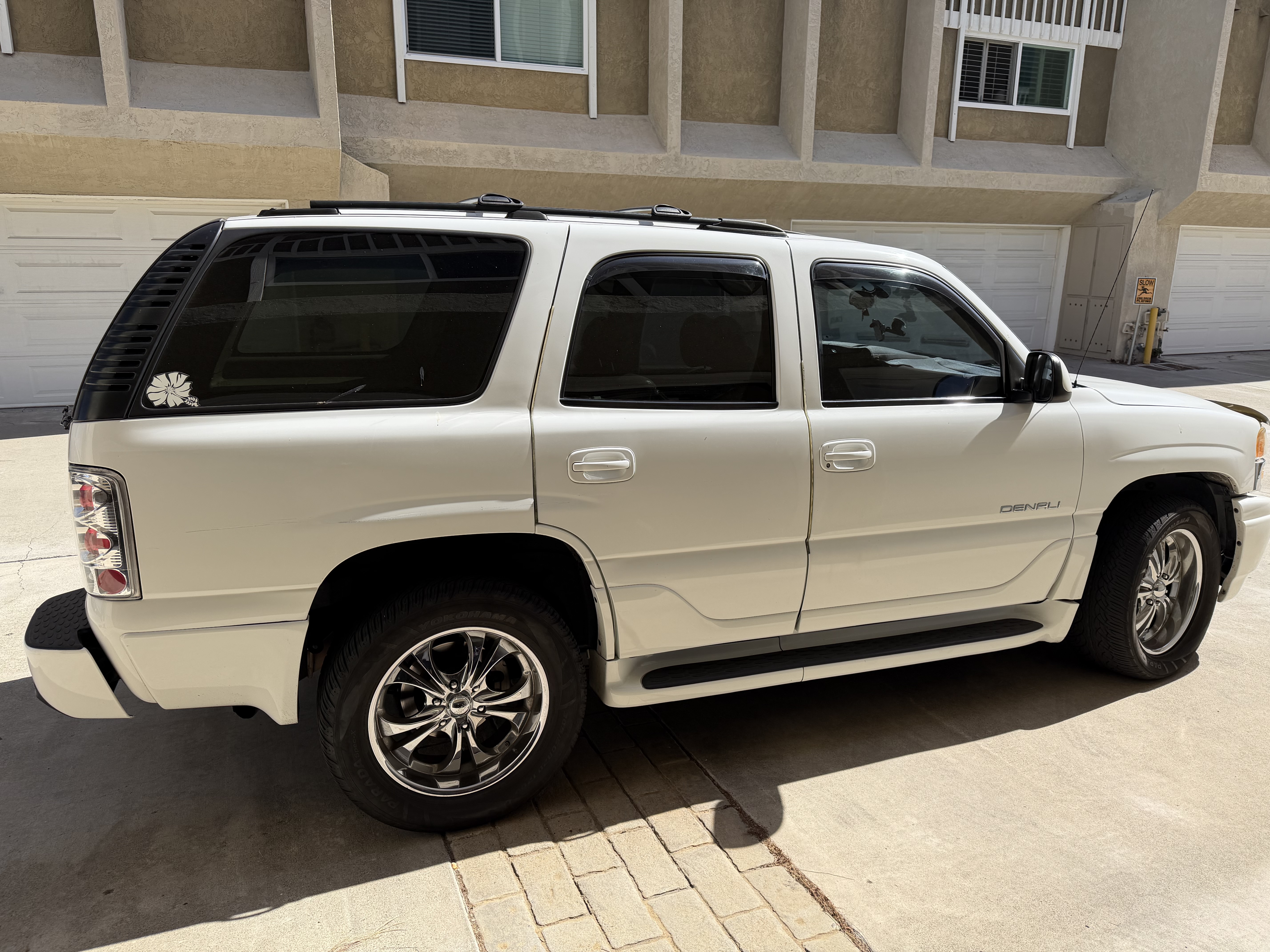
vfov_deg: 56.8
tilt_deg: -14.1
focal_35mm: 24
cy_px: 476
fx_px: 881
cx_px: 635
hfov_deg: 71.6
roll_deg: +0.1
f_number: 1.78
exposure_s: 1/3021
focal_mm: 6.76
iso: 80
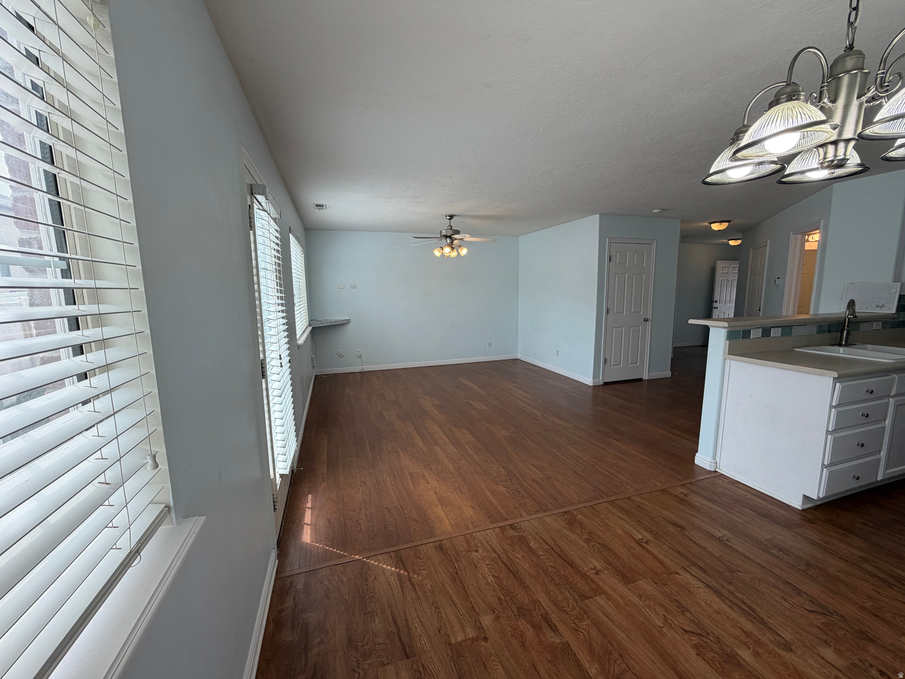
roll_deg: +0.8
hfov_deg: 102.1
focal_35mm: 14
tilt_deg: -8.0
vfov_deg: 85.7
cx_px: 452
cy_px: 340
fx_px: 366
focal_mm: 2.22
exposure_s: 1/120
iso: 80
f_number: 2.2
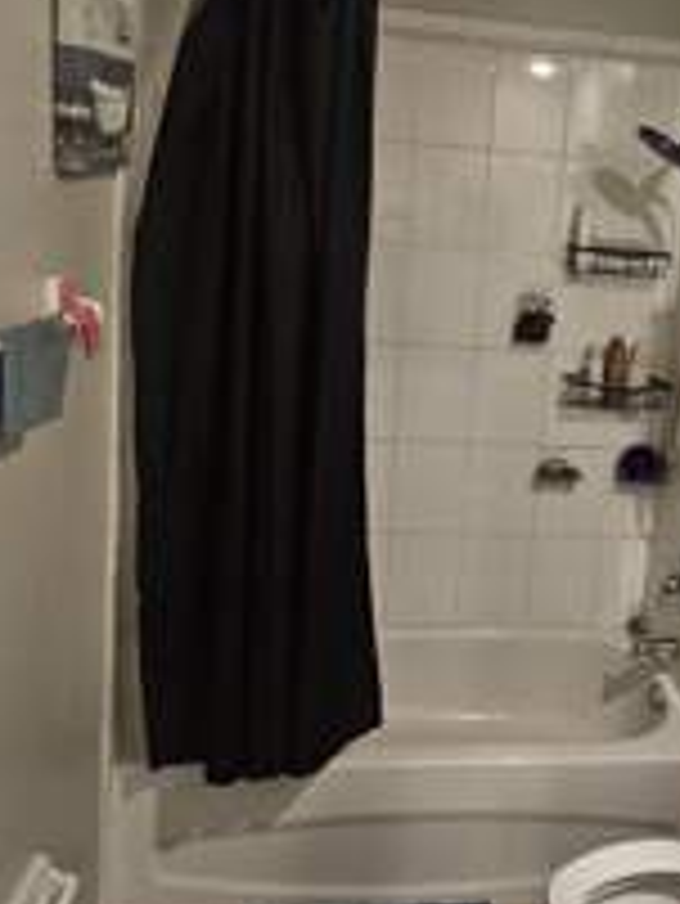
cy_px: 340
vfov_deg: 57.6
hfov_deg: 43.6
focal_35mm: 31
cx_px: 531
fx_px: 811
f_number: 2.2
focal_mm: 2.2
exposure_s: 1/40
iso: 320
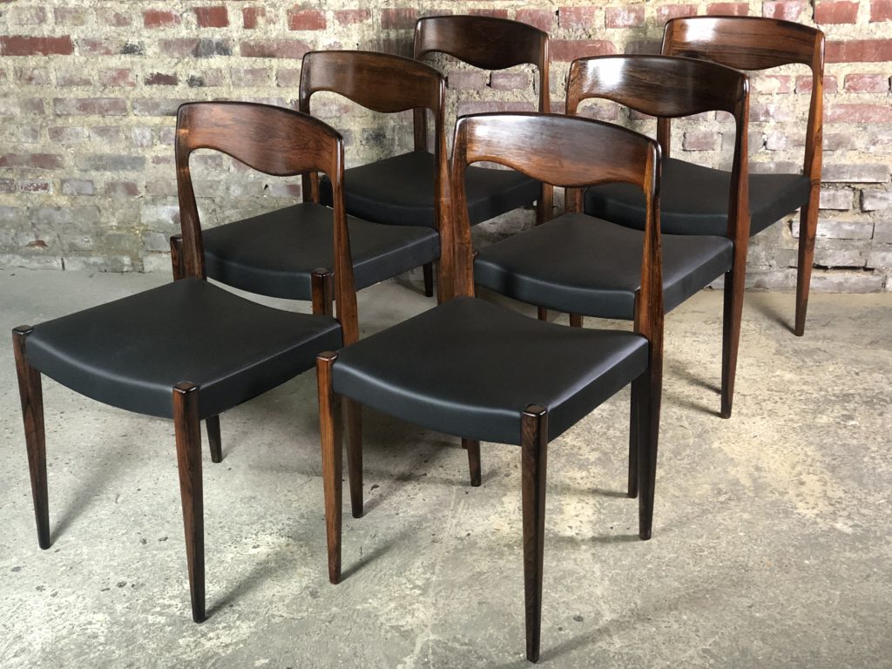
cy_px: 334
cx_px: 446
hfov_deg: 36.8
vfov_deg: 28.0
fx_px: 1340
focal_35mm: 52
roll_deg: +2.2
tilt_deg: -22.6
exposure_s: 1/14
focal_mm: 6
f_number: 2.4
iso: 160
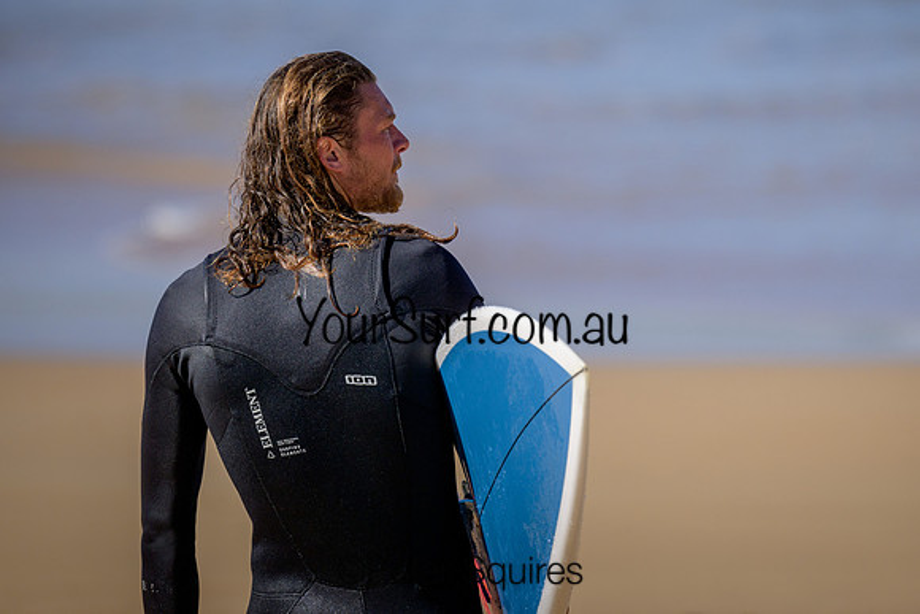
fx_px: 26364
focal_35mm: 1031
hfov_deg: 2.0
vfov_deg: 1.3
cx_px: 495
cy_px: 223
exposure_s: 1/2000
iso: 450
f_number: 6.3
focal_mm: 800
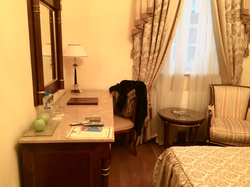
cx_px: 125
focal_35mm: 29
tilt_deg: -11.4
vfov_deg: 48.2
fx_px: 209
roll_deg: -0.8
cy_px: 94
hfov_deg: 61.7
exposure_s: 1/33
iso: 320
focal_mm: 4.15
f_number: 2.2
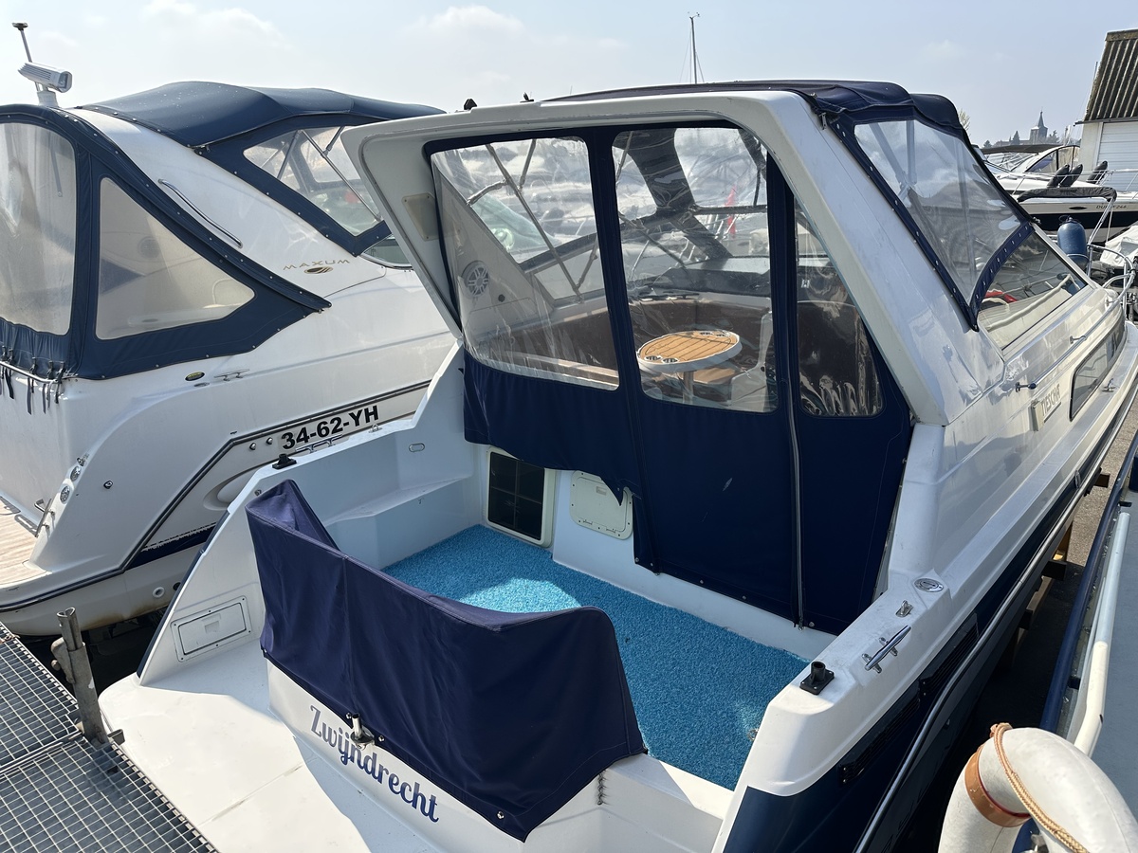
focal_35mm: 24
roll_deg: +1.8
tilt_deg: -16.7
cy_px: 426
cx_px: 569
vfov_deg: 56.8
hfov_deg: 71.6
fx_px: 789
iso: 80
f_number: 1.78
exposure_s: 1/3155
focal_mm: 6.86
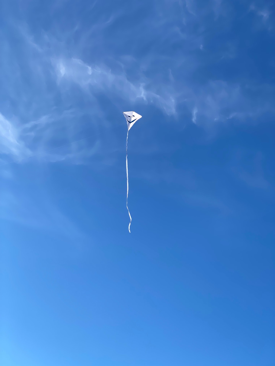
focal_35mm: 52
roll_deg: -19.3
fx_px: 551
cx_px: 138
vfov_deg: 36.8
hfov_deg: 28.0
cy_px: 183
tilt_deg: +38.0
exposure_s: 1/1332
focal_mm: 6
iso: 20
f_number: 2
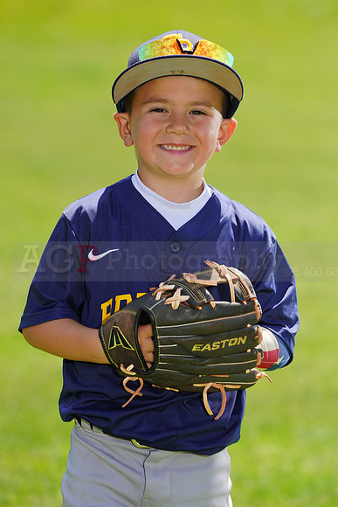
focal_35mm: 288
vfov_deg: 7.2
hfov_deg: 4.8
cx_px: 169
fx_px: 4053
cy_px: 254
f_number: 7.1
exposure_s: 1/250
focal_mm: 288
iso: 100
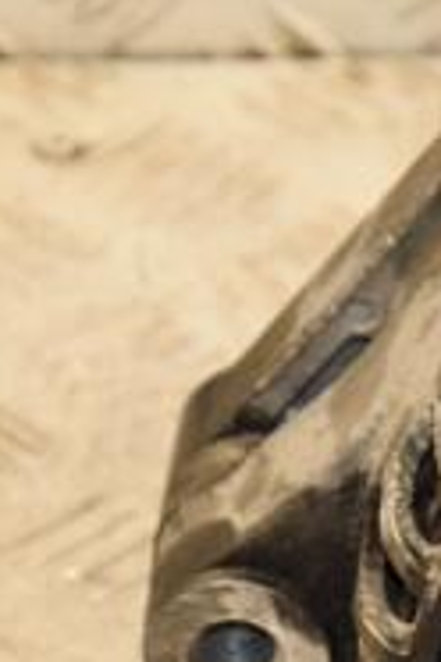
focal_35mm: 363
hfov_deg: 3.8
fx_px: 6662
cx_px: 658
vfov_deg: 5.7
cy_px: 480
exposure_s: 1/125
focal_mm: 75
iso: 800
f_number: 5.3
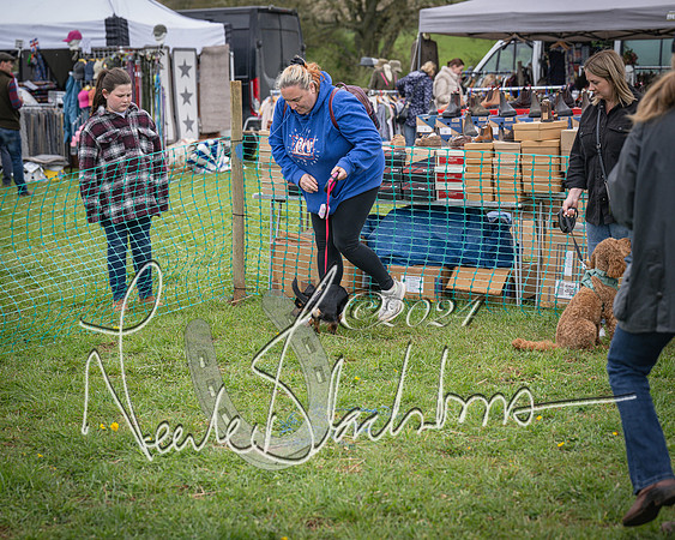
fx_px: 1754
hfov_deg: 21.8
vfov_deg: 17.5
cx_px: 338
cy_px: 270
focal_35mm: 88
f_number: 4
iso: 400
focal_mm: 78
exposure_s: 1/1600
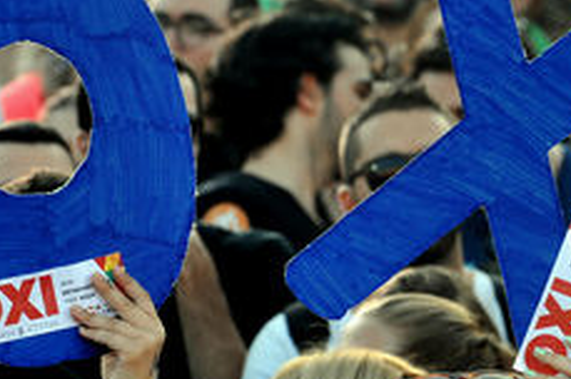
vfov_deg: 3.2
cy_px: 201
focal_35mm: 427
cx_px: 496
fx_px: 6763
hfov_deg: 4.8
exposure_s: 1/200
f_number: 5.6
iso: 400
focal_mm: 155
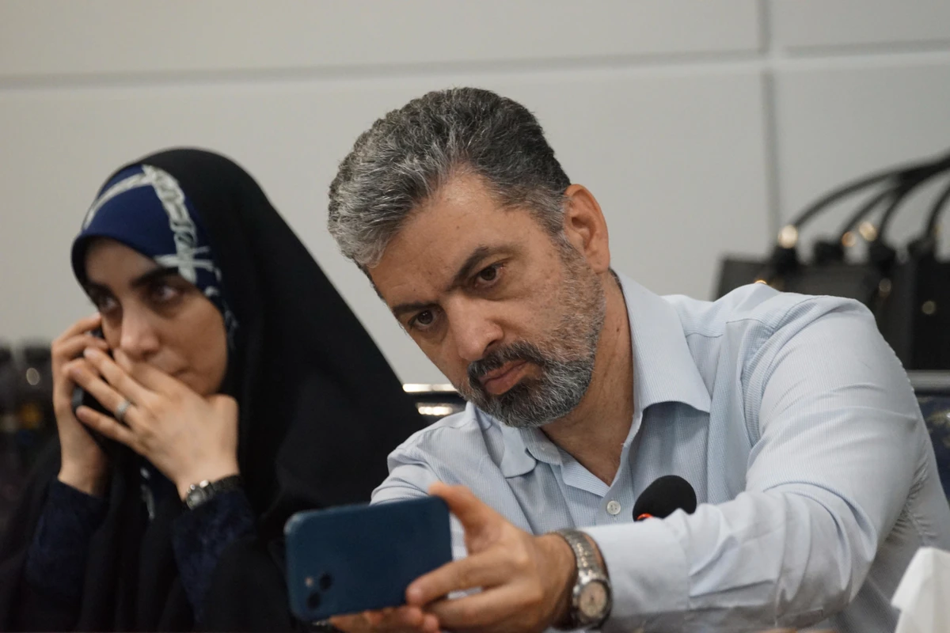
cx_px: 475
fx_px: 7388
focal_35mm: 280
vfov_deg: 4.9
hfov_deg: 7.4
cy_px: 316
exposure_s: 1/160
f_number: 5.6
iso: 6400
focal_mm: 280
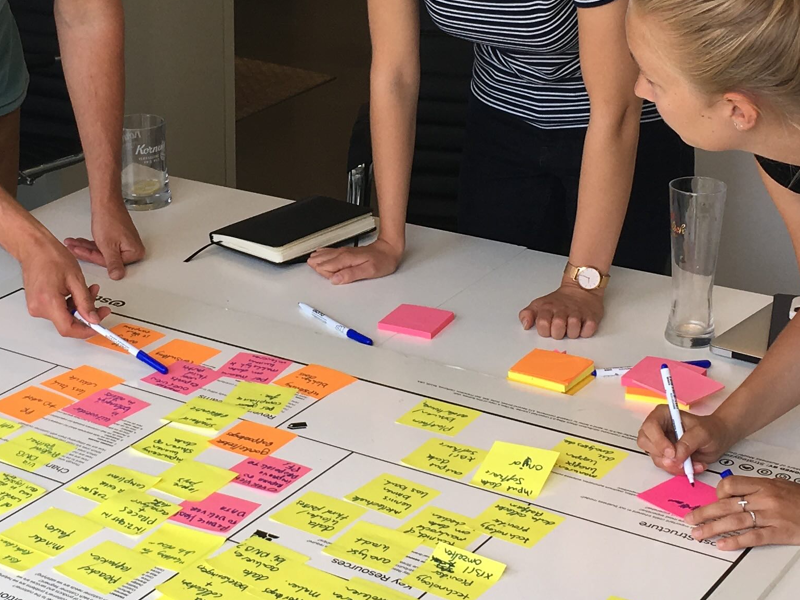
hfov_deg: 25.5
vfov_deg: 19.3
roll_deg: +0.6
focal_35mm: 76
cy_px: 192
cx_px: 238
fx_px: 1756
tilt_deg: -20.5
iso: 25
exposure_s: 1/178
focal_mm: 4.15
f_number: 2.2
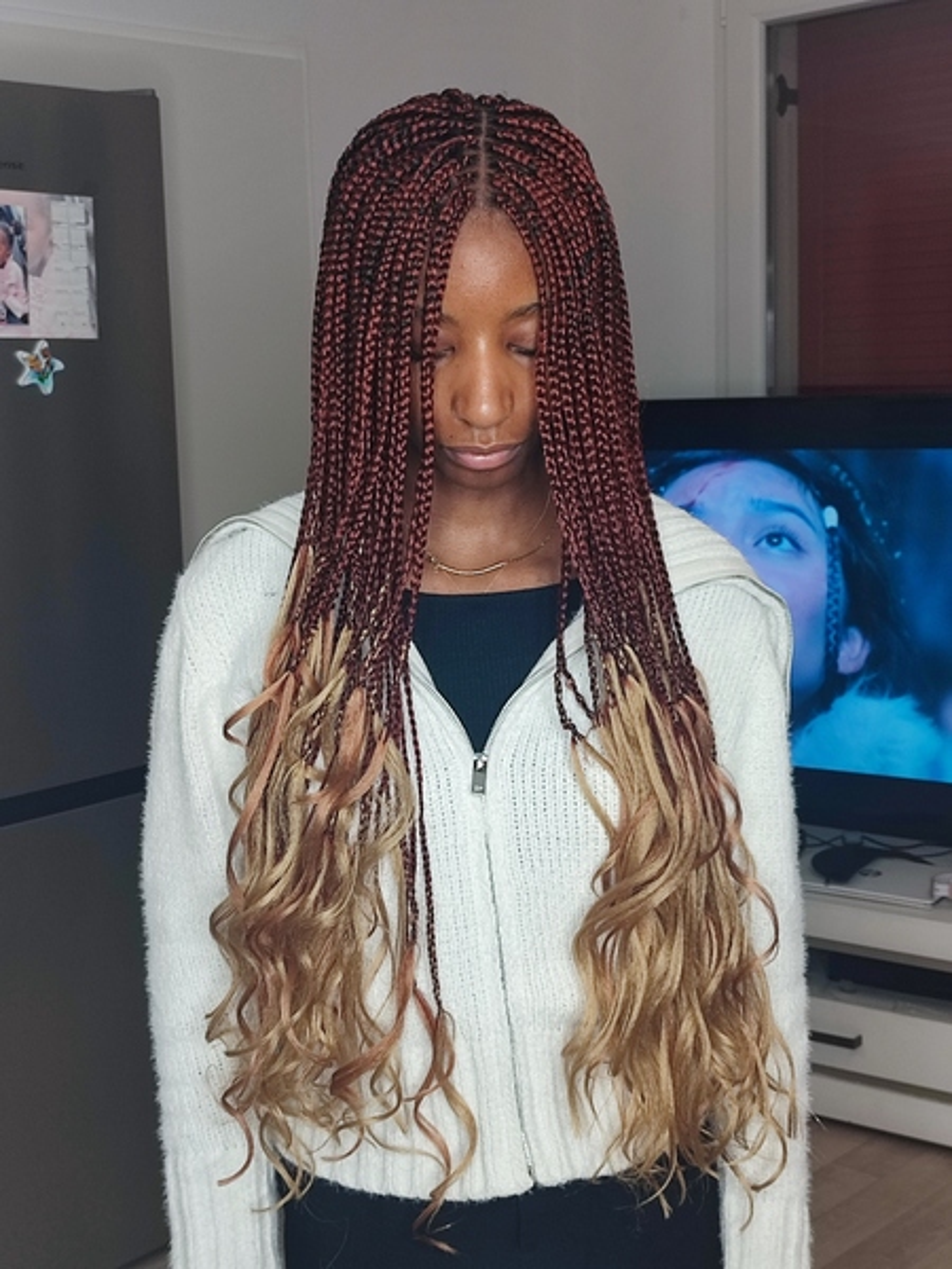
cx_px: 476
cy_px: 634
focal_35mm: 24
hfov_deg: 56.8
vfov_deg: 71.6
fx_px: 880
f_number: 1.89
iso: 139
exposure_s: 1/33
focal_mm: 5.89
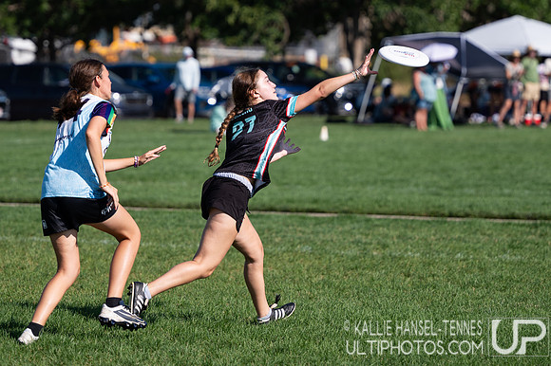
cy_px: 68
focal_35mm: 215
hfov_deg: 9.6
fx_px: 3291
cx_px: 278
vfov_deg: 6.4
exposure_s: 1/4000
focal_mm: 130
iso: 125
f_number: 2.8
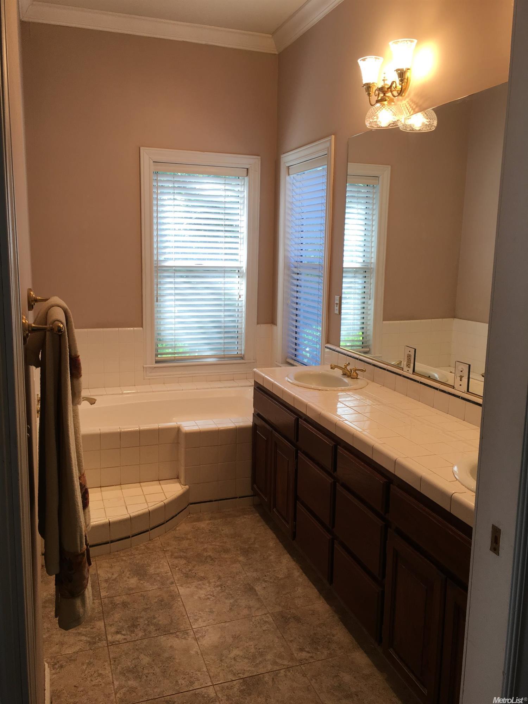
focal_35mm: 29
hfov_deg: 48.2
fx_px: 590
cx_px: 264
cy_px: 352
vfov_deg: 61.7
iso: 25
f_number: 2.2
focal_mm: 4.15
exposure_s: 1/60
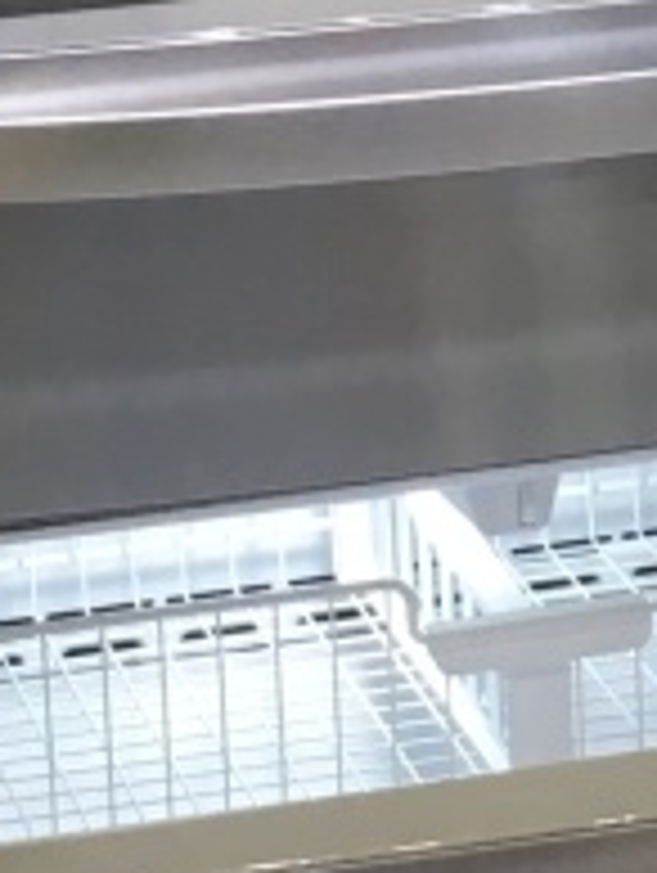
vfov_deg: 9.6
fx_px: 5151
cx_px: 1089
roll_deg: +1.2
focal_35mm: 204
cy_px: 7
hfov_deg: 7.1
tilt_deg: -14.2
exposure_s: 1/30
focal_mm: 4.15
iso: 32
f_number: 2.2
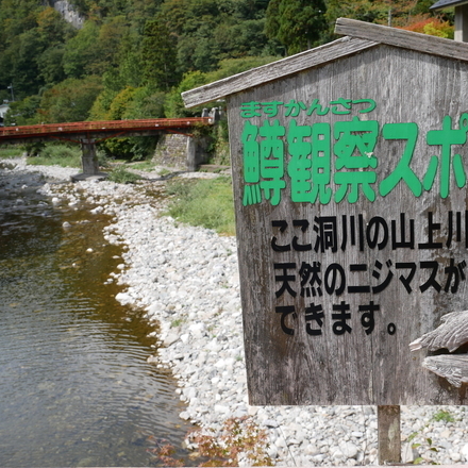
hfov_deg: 40.6
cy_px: 230
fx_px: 627
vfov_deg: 40.9
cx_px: 294
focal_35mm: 41
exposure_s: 1/400
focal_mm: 17
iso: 200
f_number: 7.1
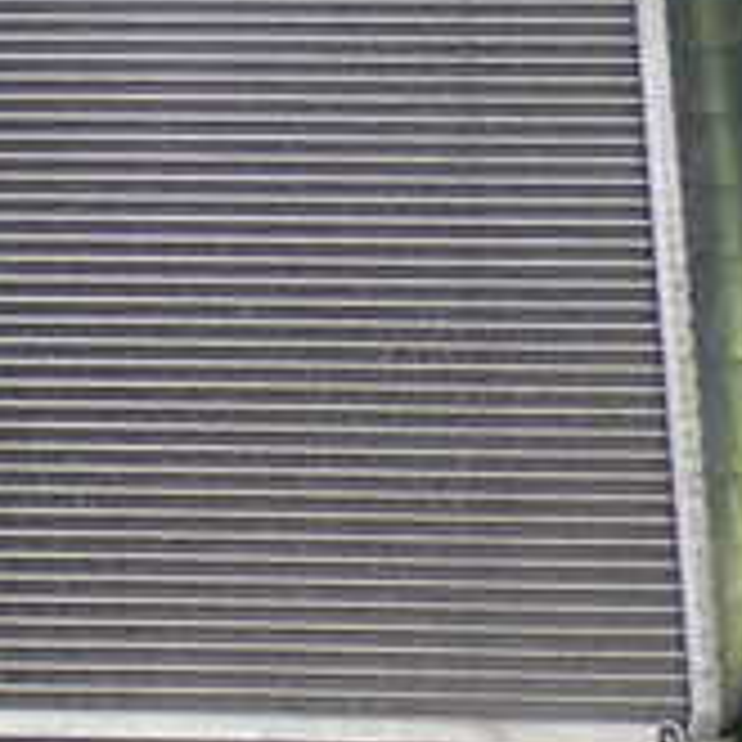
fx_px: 3201
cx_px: -288
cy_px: 45
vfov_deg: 13.1
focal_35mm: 132
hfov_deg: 12.7
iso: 500
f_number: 2.8
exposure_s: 1/40
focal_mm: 7.31
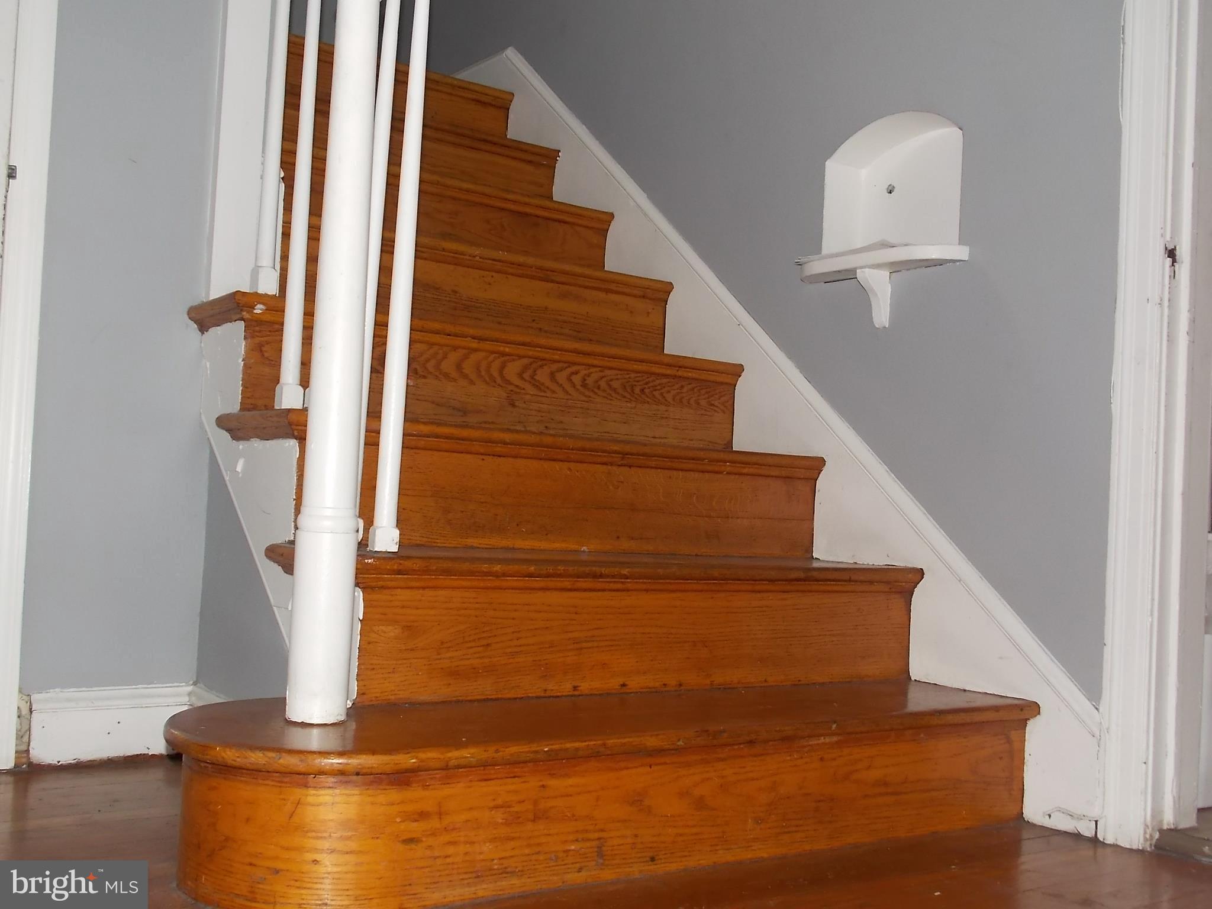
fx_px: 1190
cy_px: 454
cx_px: 606
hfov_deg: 54.0
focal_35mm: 34
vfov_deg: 41.8
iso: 200
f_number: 3.4
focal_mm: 6.1
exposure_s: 1/30
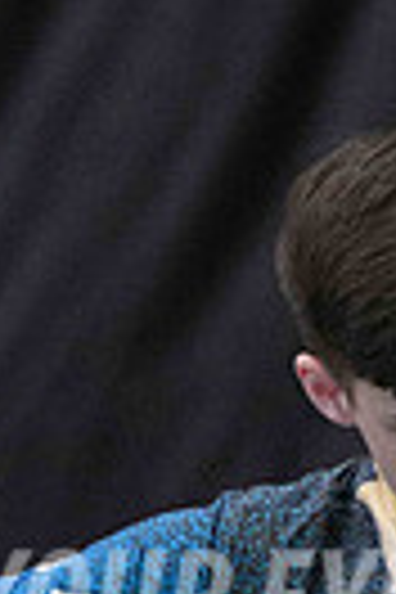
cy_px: 932
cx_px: 288
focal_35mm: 2049
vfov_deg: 1.0
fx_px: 33806
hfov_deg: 0.7
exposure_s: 1/400
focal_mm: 400
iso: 10000
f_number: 5.6
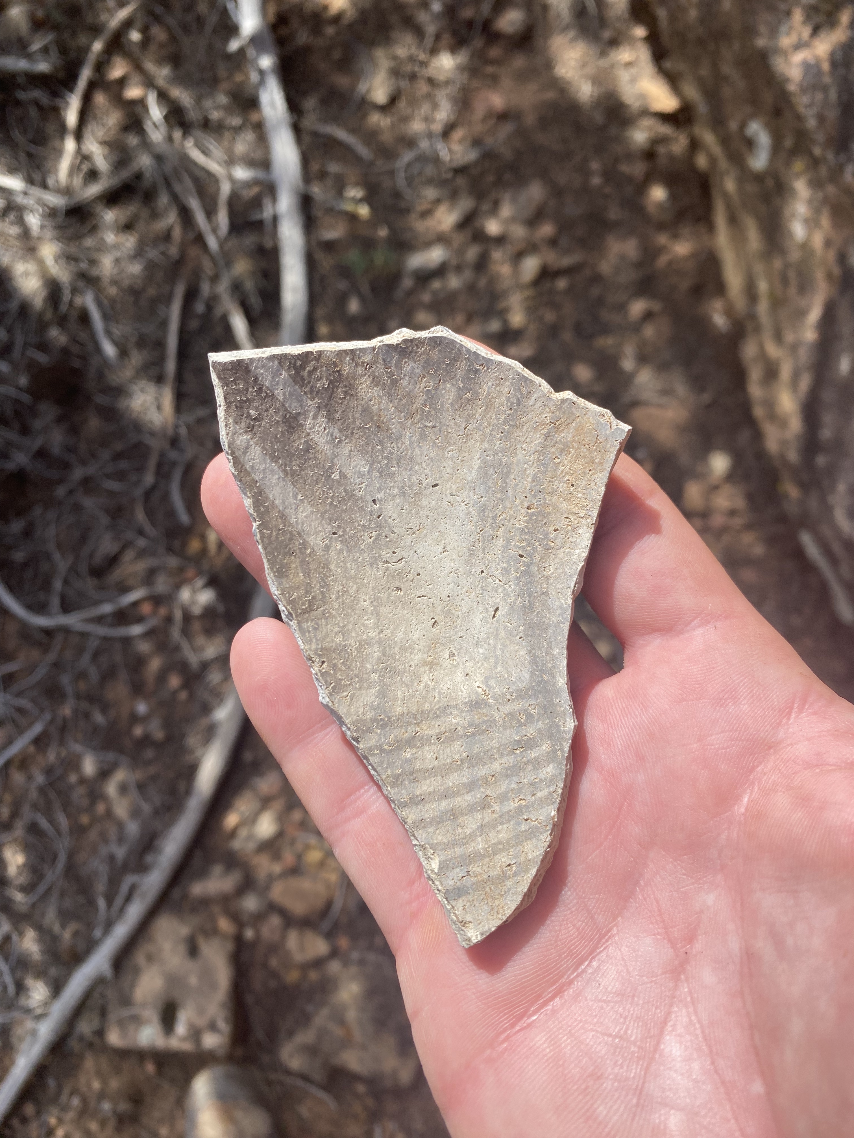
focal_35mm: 26
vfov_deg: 67.3
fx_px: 855
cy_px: 569
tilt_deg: -65.1
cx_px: 427
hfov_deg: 53.1
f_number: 1.8
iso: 32
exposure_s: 1/1007
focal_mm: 4.25
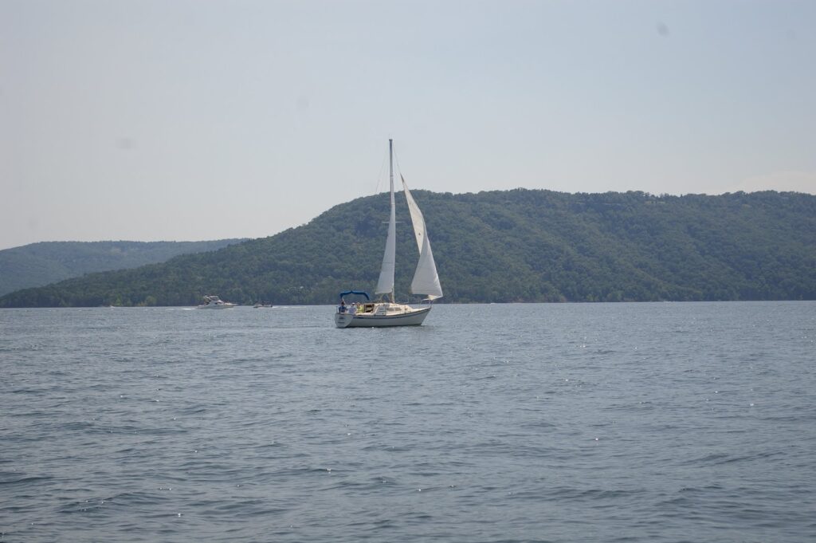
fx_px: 1868
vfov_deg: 16.5
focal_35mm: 82
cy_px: 272
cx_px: 408
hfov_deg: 24.6
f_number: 8
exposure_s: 1/1000
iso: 200
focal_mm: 55
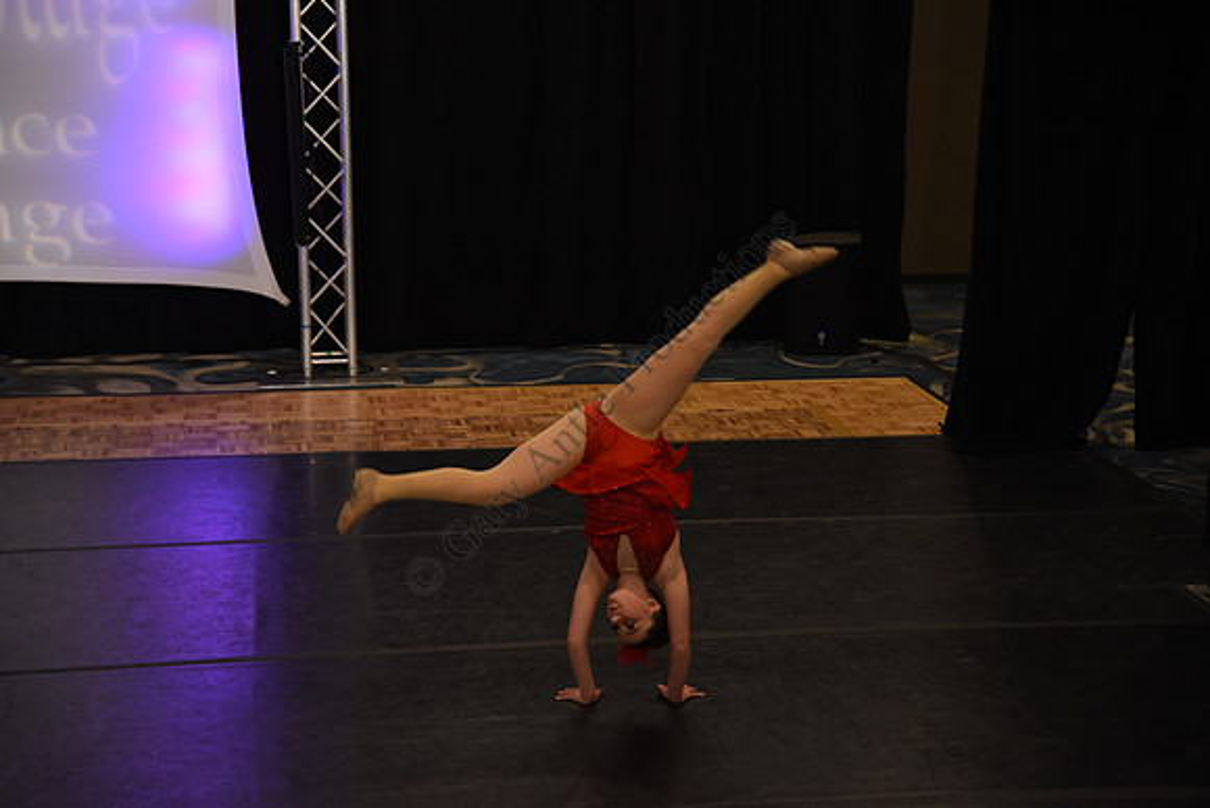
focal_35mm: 70
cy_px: 404
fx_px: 2353
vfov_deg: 19.5
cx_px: 605
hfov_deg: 28.8
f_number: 4
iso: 2500
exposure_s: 1/400
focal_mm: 70
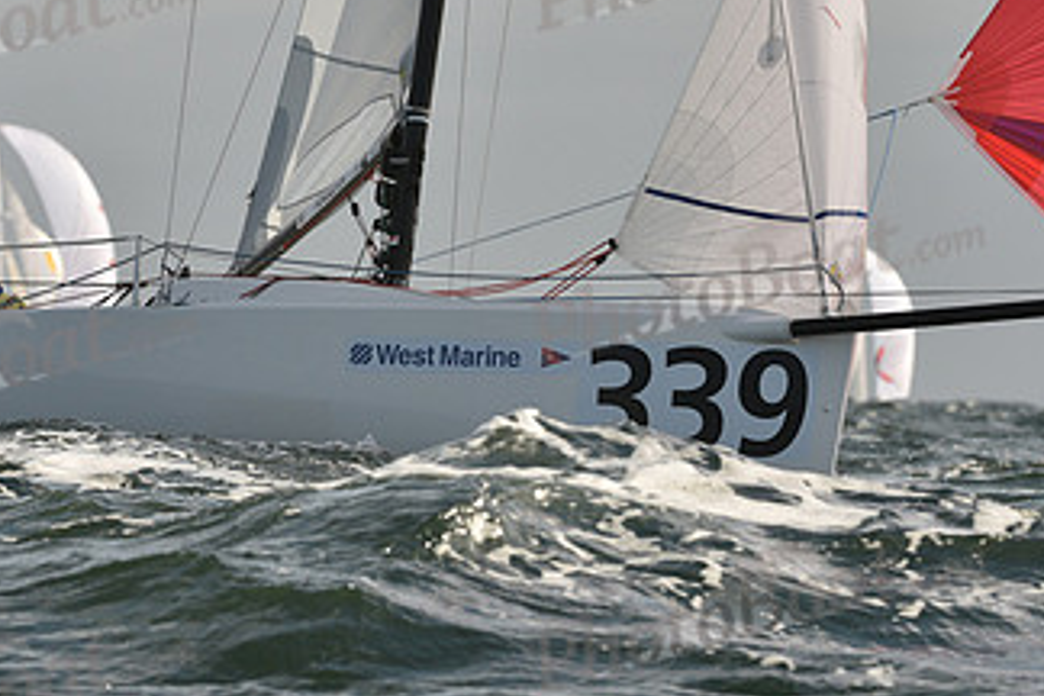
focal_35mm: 466
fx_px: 13513
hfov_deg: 4.4
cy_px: 160
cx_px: 367
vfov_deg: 2.9
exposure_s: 1/1600
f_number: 7.1
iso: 320
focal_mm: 260
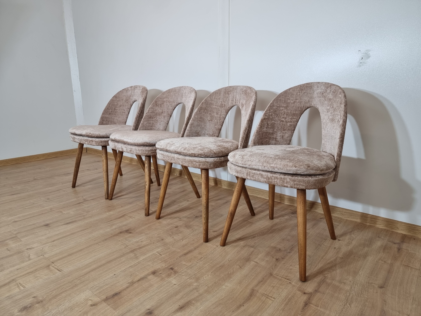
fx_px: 292
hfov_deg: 71.6
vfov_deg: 56.8
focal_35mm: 24
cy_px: 158
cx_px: 210
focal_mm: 6.7
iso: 64
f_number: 1.8
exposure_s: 1/100
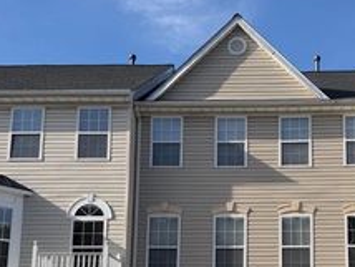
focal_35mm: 56
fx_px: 575
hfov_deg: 33.7
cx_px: 262
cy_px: 243
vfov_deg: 25.3
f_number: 1.78
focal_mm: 6.76
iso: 80
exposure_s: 1/3584
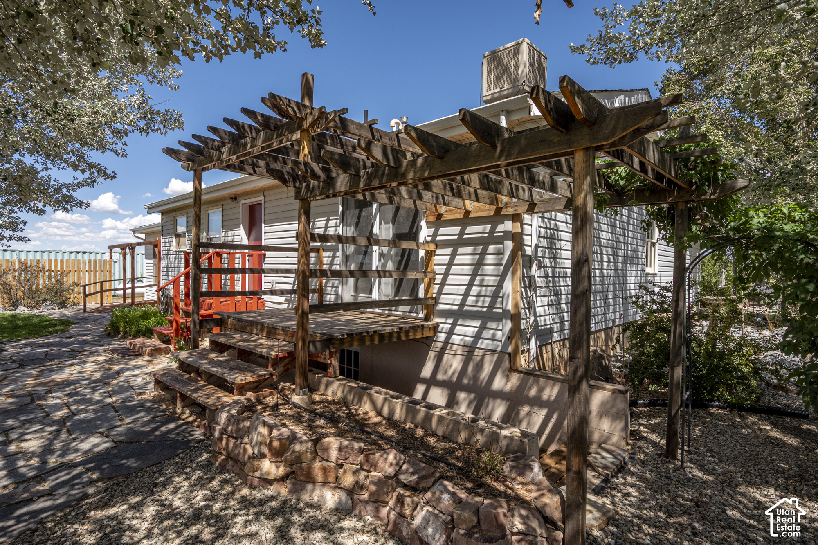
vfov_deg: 65.9
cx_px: 409
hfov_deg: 88.5
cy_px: 272
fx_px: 420
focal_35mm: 18
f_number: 13
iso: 250
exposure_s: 1/200
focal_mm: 18.5
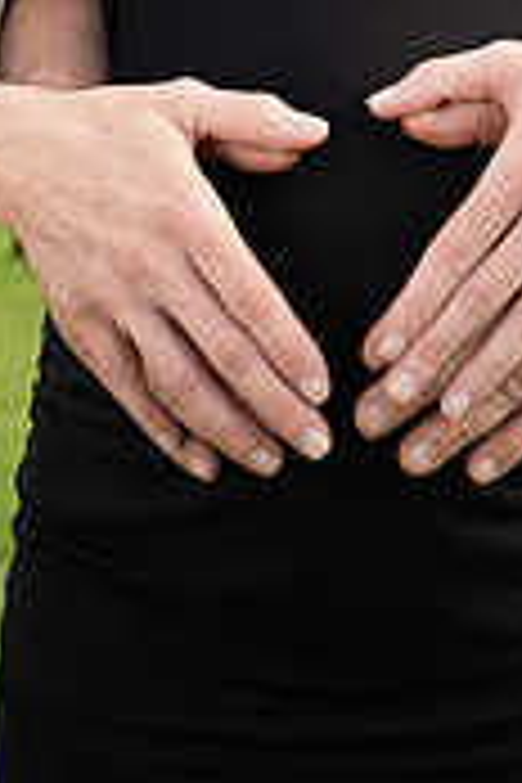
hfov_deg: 21.6
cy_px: -216
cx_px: 428
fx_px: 1348
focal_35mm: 62
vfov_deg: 27.4
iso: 100
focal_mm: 24
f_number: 3.2
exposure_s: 1/125
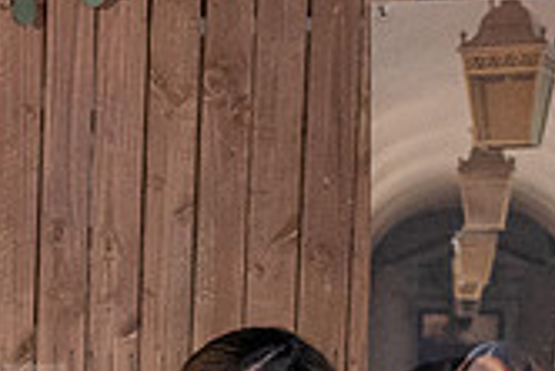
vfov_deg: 6.9
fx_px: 3055
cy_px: 540
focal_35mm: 198
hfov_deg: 9.7
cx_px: -557
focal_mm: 42
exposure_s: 1/160
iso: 3200
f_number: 4
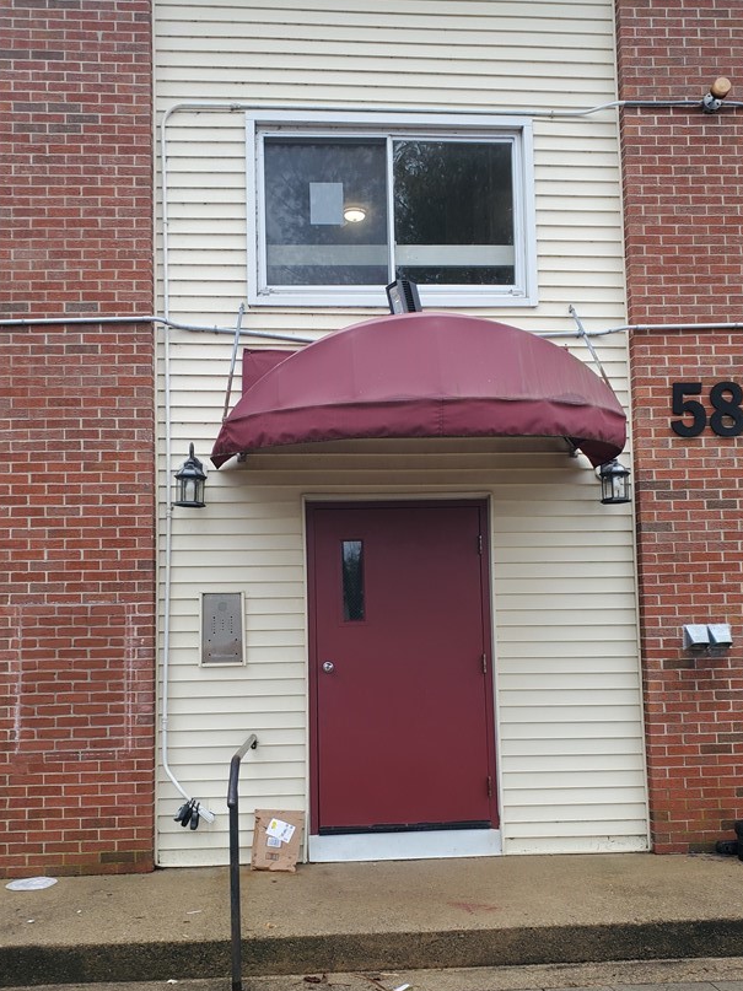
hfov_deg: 42.9
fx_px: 945
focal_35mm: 33
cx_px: 388
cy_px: 550
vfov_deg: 55.2
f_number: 2.4
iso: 64
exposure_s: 1/120
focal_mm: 4.3
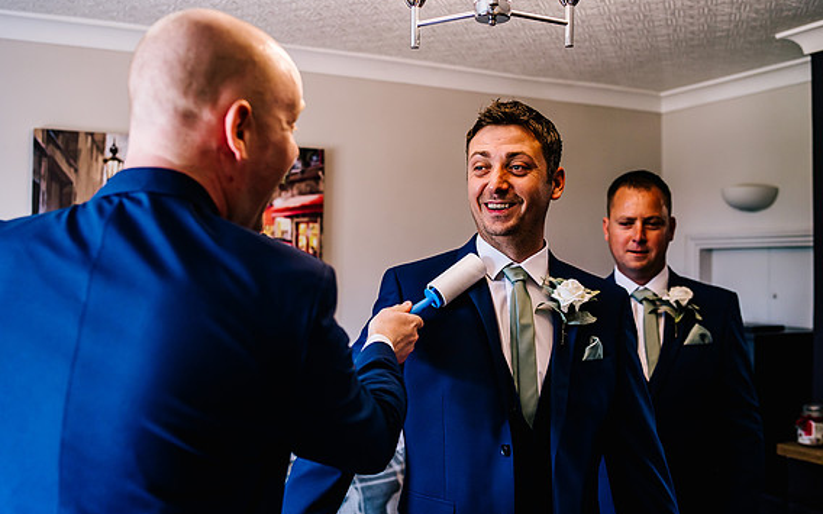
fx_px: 852
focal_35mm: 38
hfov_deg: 51.5
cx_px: 409
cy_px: 260
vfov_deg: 33.6
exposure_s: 1/160
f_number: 2.8
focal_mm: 35
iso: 640
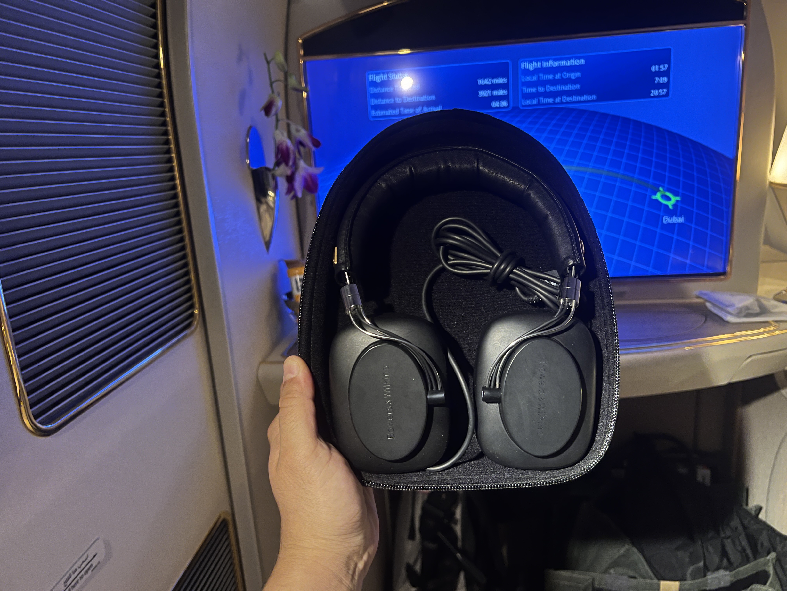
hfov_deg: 67.3
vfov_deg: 53.1
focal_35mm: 26
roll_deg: +2.1
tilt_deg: -11.3
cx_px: 394
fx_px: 591
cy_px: 296
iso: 640
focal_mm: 5.7
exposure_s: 1/38
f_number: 1.5
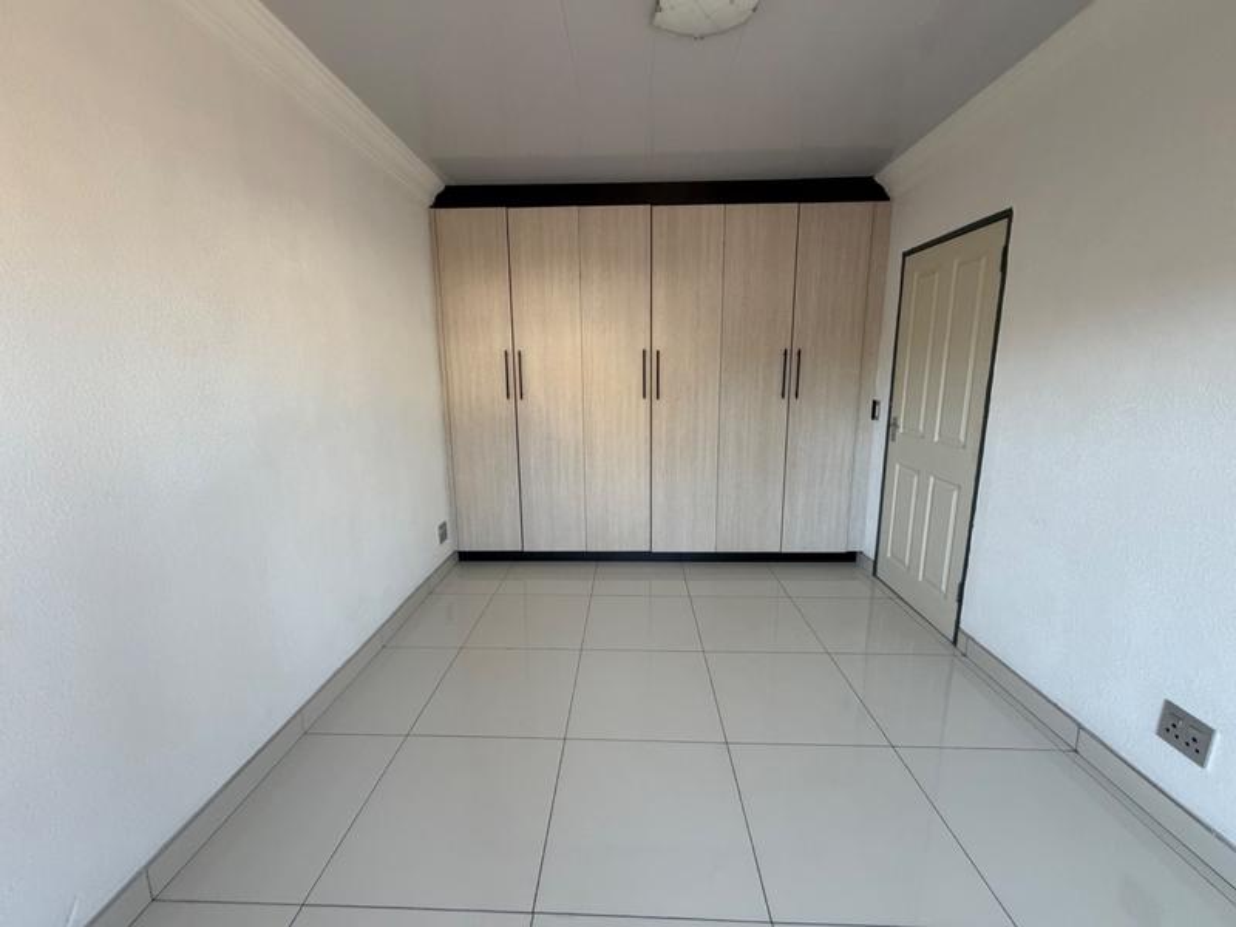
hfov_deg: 102.1
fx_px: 500
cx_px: 618
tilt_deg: -10.0
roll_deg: +2.3
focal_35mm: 14
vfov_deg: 85.7
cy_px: 464
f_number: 2.2
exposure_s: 1/121
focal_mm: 2.22
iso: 250
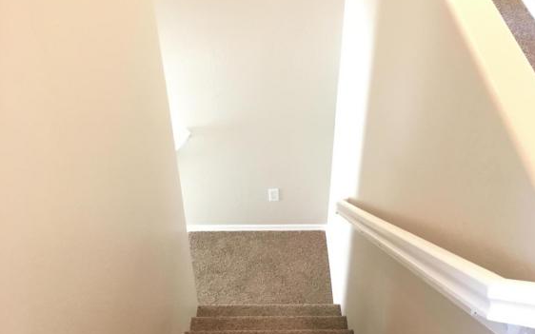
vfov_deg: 29.9
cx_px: 272
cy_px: 263
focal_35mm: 42
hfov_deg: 47.2
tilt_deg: -46.2
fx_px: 612
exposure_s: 1/15
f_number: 2.2
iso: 400
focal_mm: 4.15
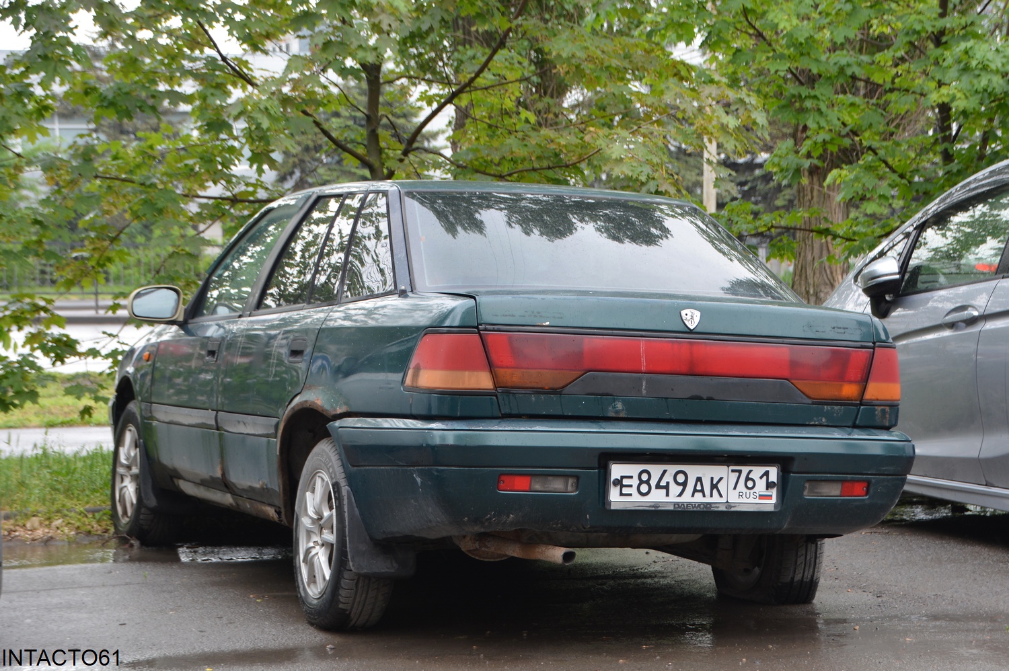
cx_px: 504
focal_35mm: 78
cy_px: 336
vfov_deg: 17.5
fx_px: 2185
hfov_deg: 26.0
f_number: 5.6
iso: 280
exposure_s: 1/125
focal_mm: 52
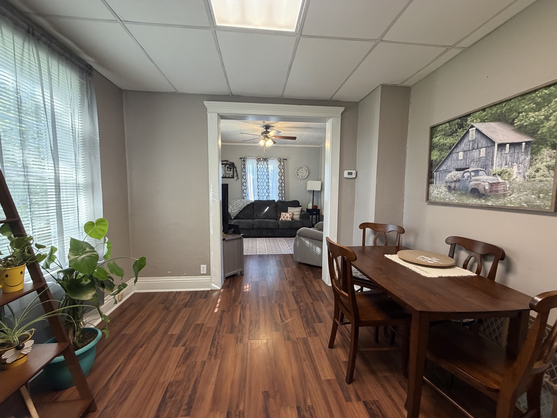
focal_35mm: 14
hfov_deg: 102.1
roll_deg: +0.5
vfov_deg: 85.7
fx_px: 225
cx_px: 278
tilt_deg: -5.8
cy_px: 209
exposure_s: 1/60
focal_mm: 2.22
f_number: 2.2
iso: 320
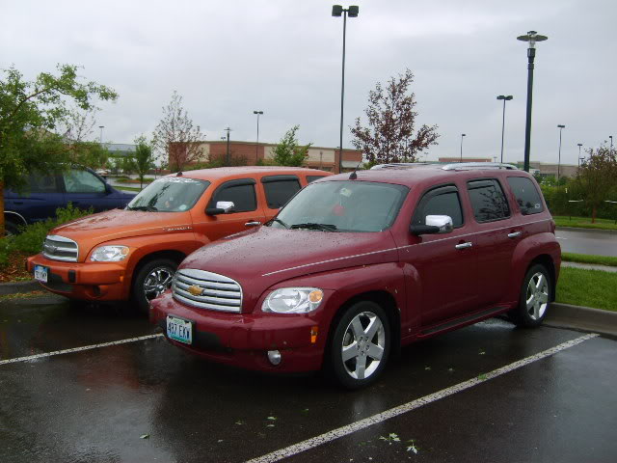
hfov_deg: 52.6
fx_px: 624
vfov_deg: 40.7
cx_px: 308
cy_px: 232
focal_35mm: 35
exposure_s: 1/125
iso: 50
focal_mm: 5.8
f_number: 2.8
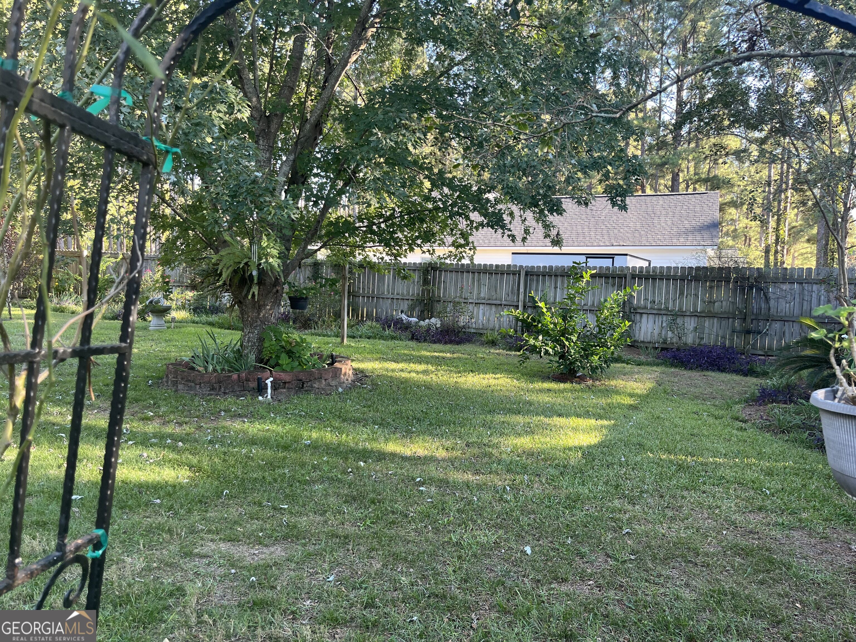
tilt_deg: -5.0
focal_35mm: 26
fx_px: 643
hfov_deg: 67.3
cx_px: 428
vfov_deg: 53.1
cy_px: 321
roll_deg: -1.1
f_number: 1.6
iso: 50
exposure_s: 1/122
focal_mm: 5.1
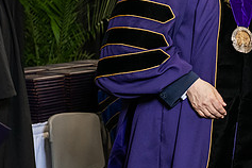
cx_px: 270
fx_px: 1064
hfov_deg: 13.3
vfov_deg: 9.0
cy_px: -4
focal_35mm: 152
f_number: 5
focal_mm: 62
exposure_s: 1/200
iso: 2500
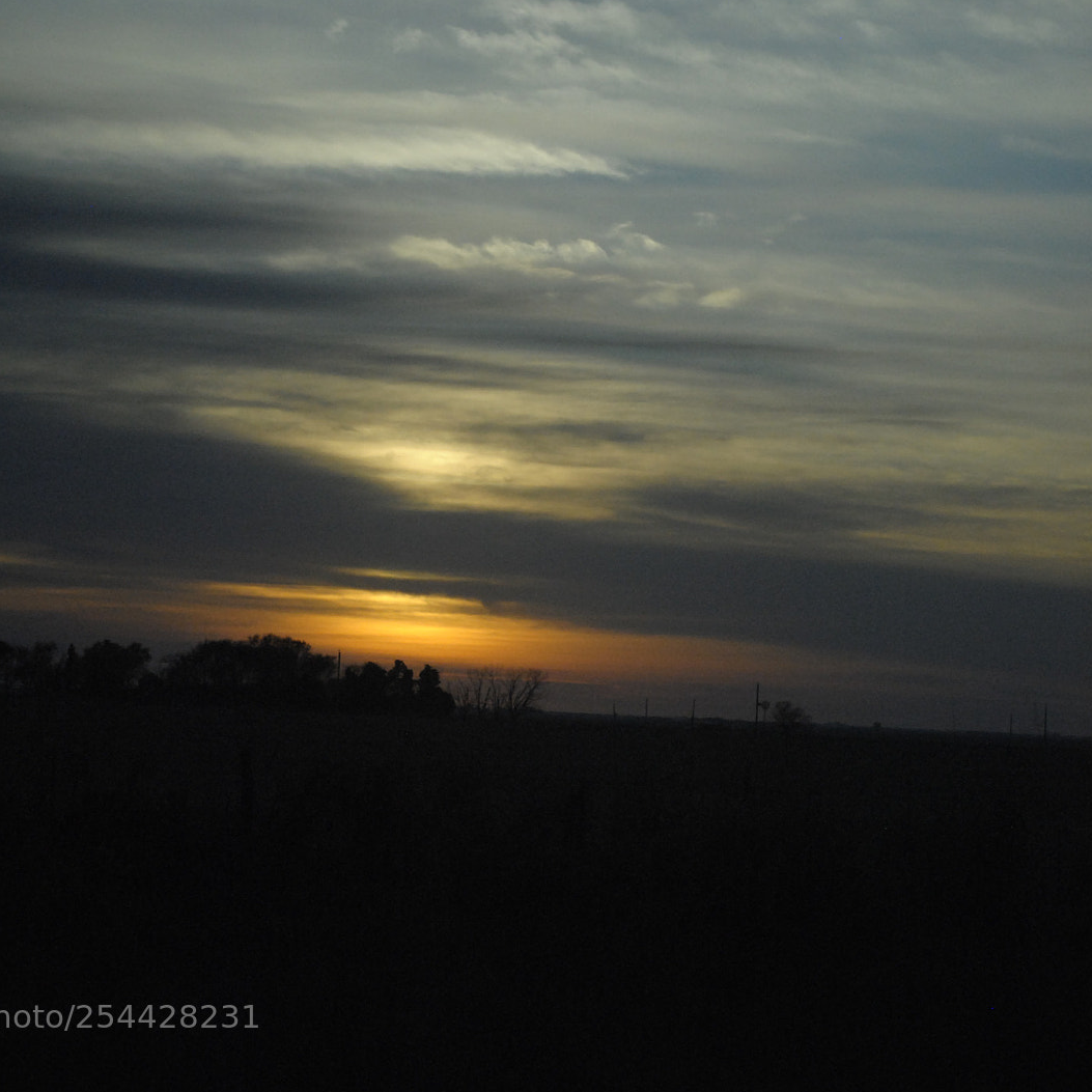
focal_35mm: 107
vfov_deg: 16.3
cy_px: 543
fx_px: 3806
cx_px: 547
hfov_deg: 16.3
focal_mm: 55
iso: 800
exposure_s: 1/4000
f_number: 5.6
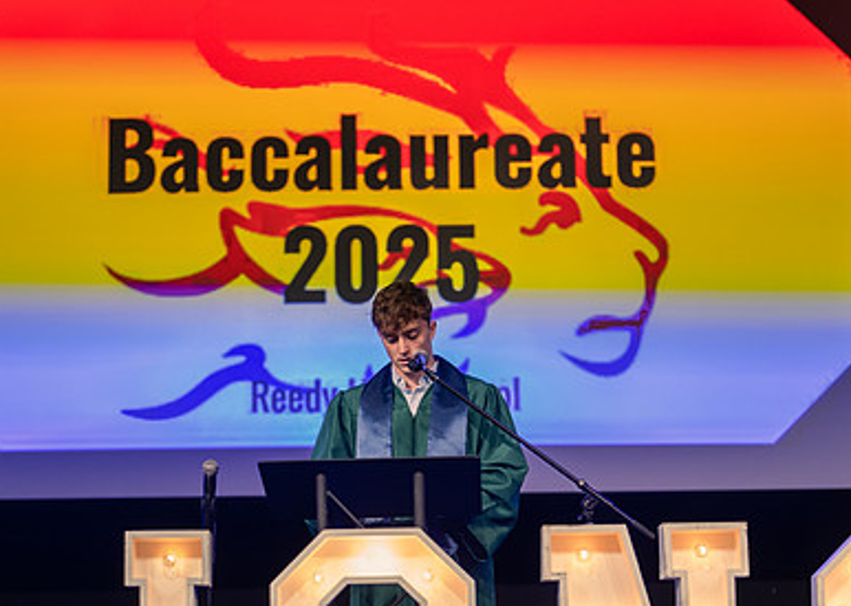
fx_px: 1932
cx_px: 386
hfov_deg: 24.8
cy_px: 438
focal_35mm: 80
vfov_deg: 17.8
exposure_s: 1/640
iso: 1000
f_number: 1.2
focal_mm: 50
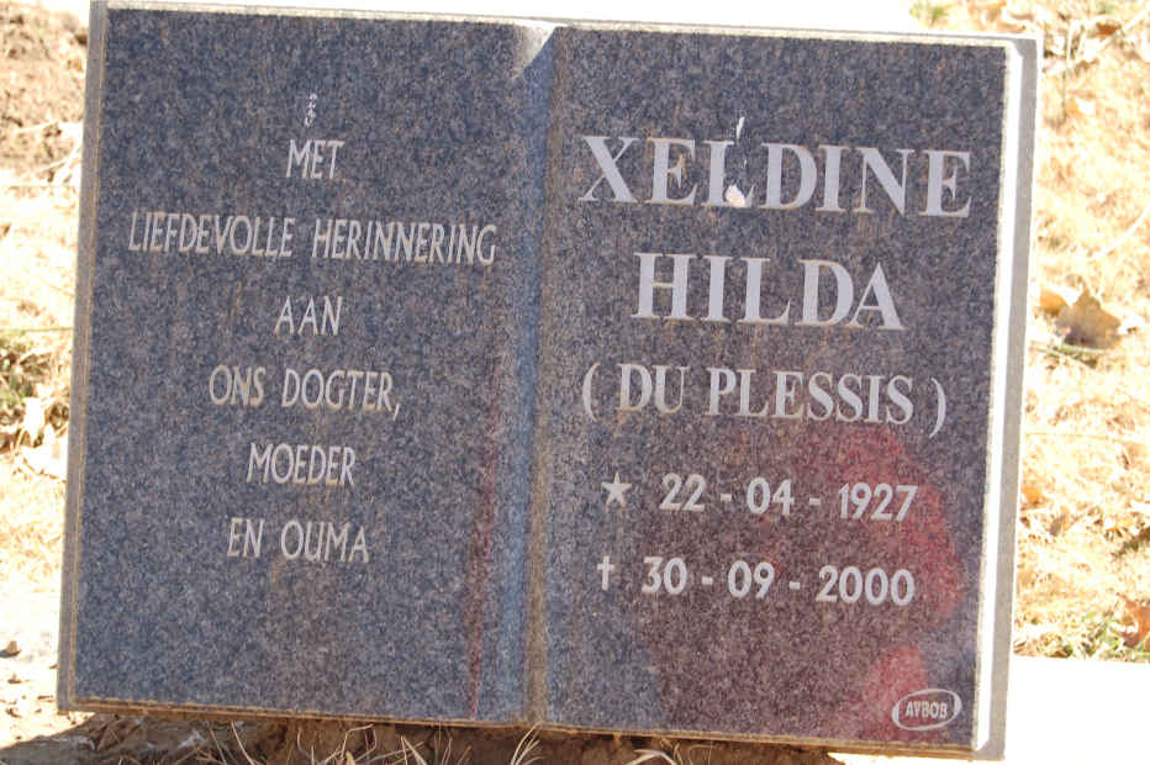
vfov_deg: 18.2
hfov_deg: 27.0
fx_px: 2394
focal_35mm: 75
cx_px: 575
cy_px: 382
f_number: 6.3
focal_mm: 50
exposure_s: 1/80
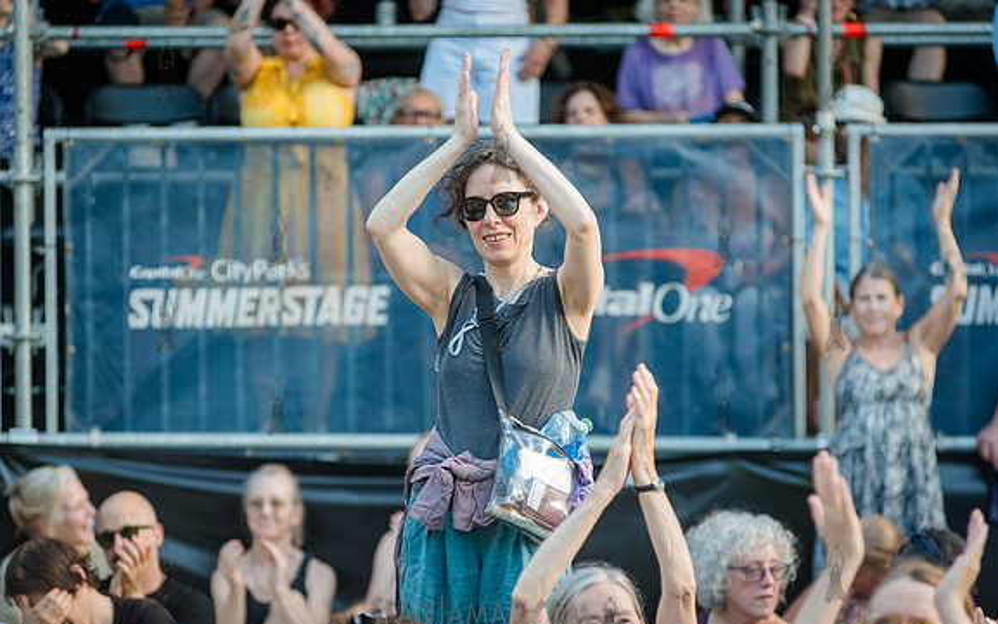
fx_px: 5958
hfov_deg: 9.6
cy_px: 320
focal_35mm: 219
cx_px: 480
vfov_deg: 6.0
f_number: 4
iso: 2000
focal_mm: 200
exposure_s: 1/250
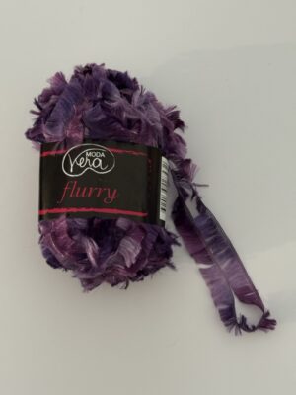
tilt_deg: -80.3
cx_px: 148
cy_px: 198
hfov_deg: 30.3
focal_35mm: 48
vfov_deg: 39.7
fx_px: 547
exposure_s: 1/29
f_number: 1.78
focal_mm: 6.76
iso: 800
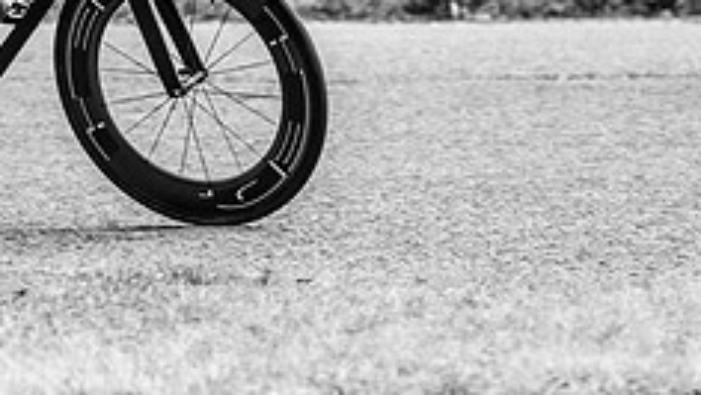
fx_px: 6025
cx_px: 71
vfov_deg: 3.7
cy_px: -123
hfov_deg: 6.6
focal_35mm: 324
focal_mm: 126
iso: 125
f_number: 4
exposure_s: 1/1000
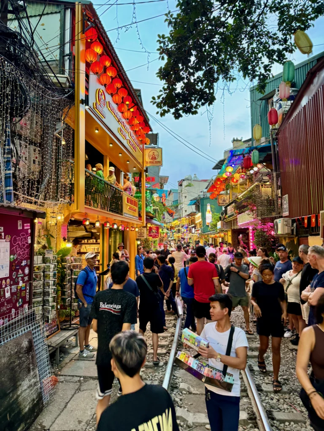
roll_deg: +1.7
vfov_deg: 71.6
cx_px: 162
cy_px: 216
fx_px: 300
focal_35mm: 24
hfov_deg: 56.8
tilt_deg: +6.7
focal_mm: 6.76
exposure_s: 1/50
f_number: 1.78
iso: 200
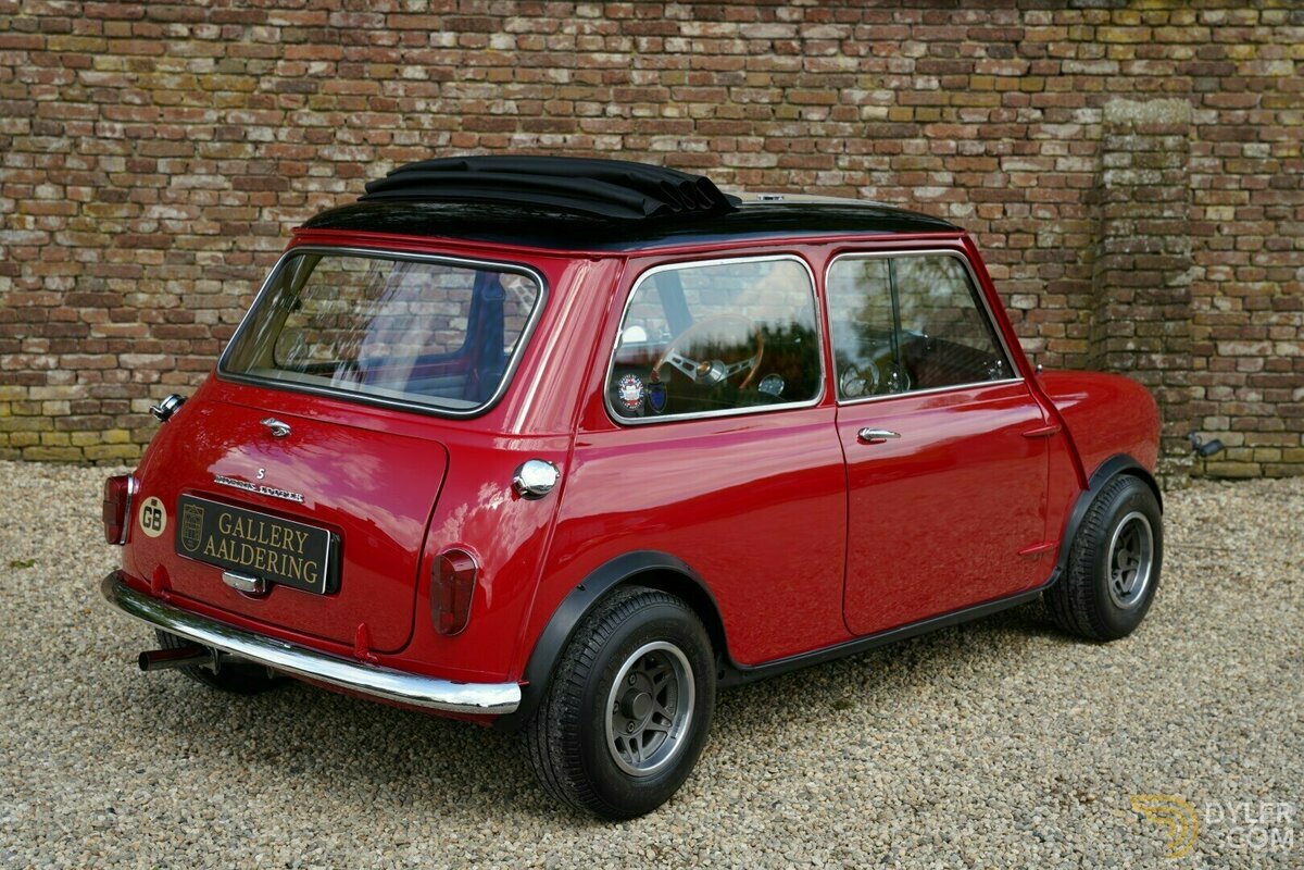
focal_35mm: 51
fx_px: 1851
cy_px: 435
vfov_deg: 26.4
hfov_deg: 38.8
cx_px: 652
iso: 100
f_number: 5.6
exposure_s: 1/100
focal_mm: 51.1
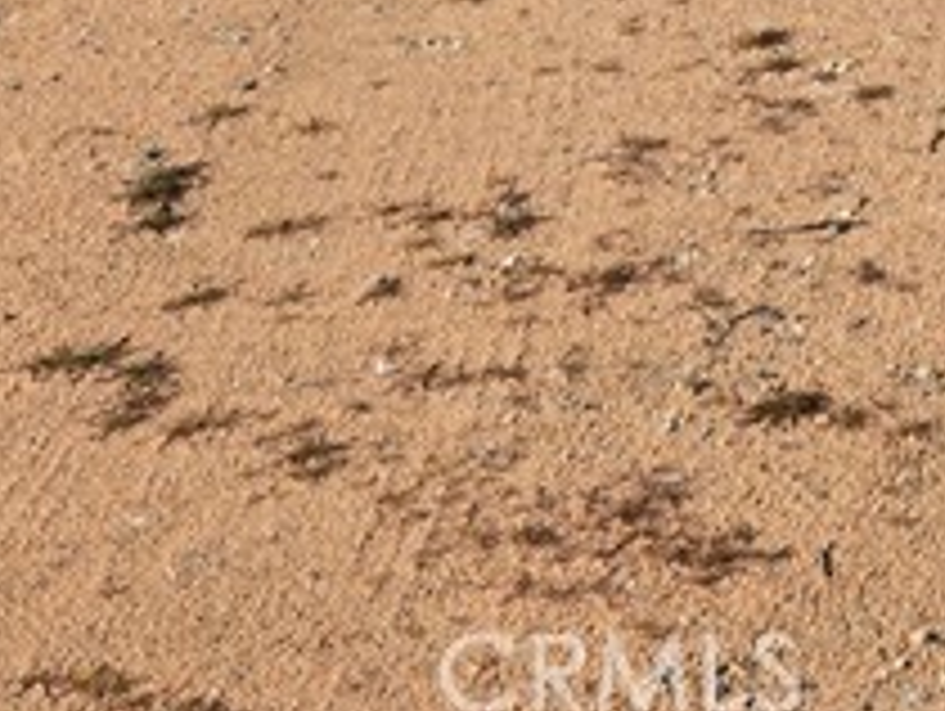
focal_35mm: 112
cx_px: 1476
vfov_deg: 11.1
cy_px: -990
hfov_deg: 15.9
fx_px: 3061
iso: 25
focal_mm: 5.4
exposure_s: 1/2921
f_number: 1.8
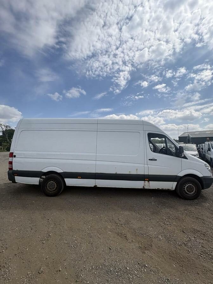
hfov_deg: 85.7
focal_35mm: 14
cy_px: 142
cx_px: 106
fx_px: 115
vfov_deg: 102.1
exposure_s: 1/2874
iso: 50
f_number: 2.2
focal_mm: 2.22
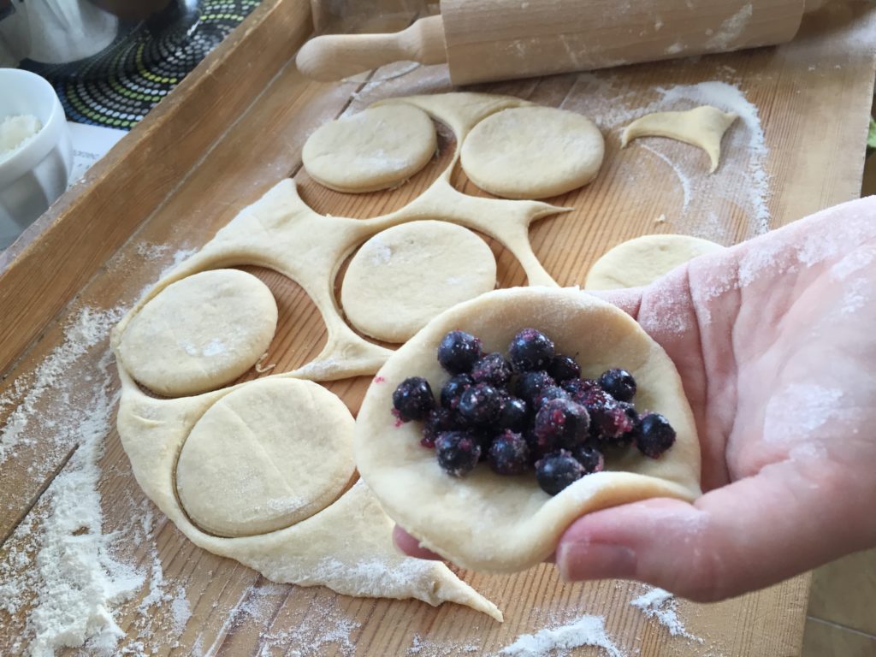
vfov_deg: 48.2
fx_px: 734
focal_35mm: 29
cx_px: 438
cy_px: 328
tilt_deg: -47.8
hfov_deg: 61.7
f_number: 2.2
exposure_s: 1/33
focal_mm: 4.15
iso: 32
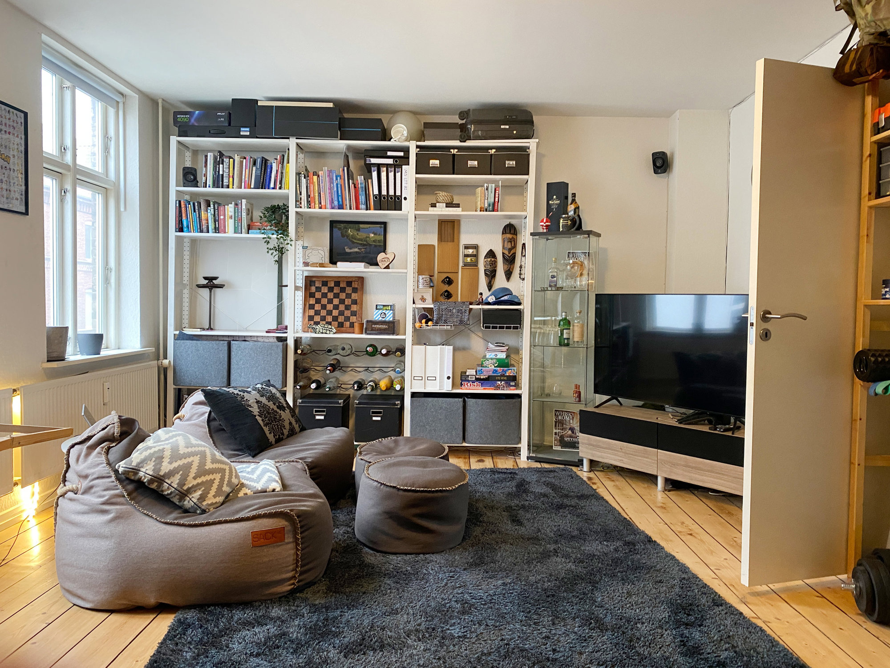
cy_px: 334
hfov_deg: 67.3
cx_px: 445
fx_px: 668
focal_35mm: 26
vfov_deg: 53.1
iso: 320
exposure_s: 1/50
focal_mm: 4.25
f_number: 1.8
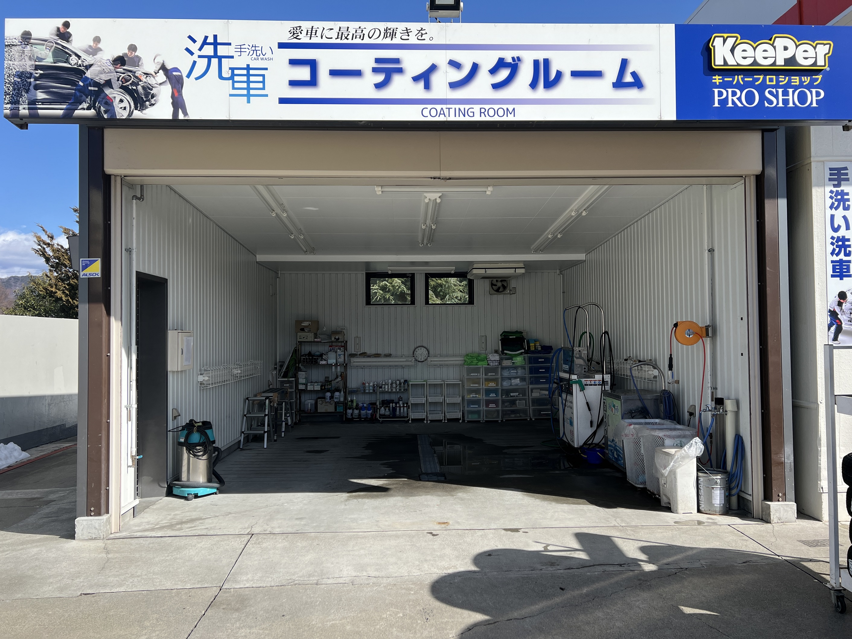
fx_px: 640
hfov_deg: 67.3
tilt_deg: +1.3
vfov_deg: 53.1
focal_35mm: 26
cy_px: 320
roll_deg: +1.3
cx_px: 426
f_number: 1.5
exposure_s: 1/2632
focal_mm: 5.7
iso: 50
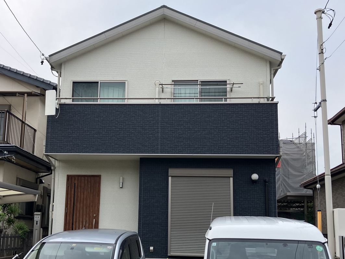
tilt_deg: +10.8
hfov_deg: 63.4
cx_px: 172
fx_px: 279
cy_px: 130
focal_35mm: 28
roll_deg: -1.6
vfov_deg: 49.7
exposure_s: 1/674
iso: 32
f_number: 1.8
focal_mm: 3.99
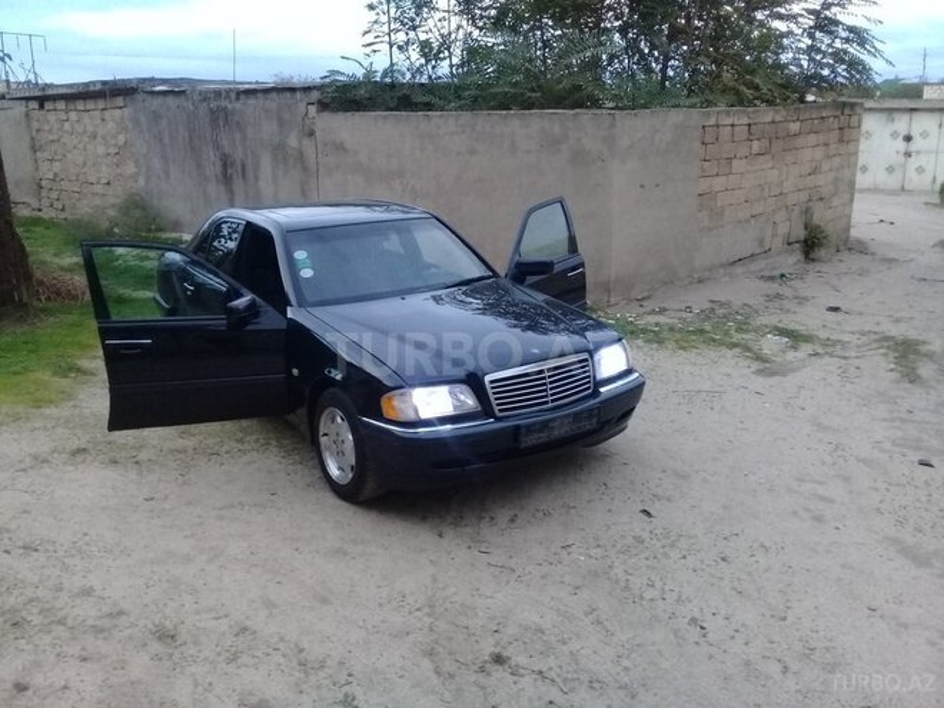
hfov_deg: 58.4
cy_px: 354
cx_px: 472
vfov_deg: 45.4
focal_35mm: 31
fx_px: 845
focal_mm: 3.3
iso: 200
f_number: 2.2
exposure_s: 1/17
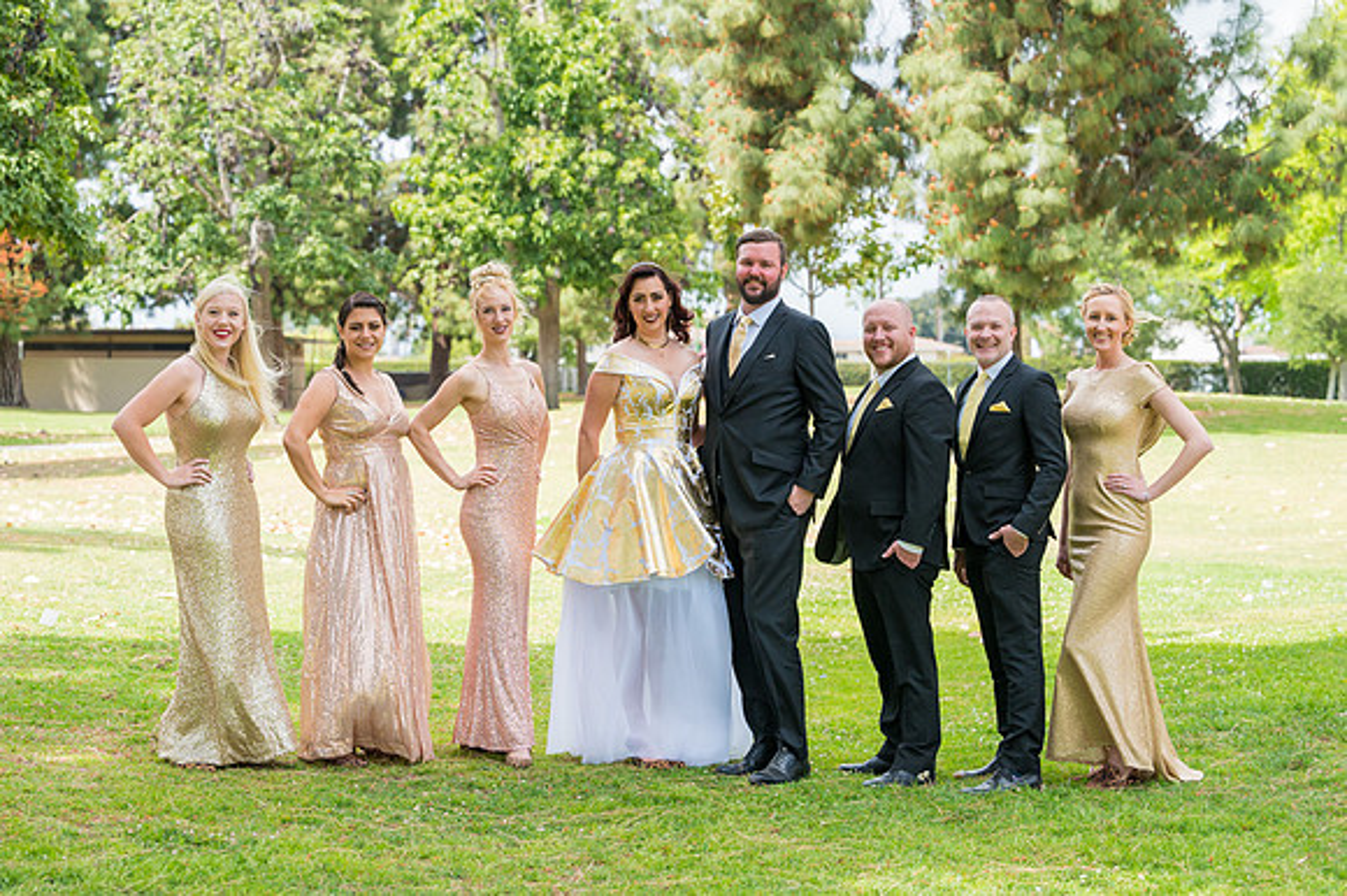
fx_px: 2618
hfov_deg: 28.9
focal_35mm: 70
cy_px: 448
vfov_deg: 19.4
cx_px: 674
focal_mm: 70
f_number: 4
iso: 500
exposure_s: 1/2500
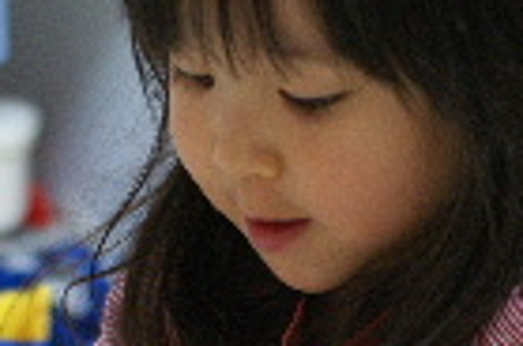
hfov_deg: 7.6
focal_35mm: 270
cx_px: 137
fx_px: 3914
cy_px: 481
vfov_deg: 5.0
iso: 400
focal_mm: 50
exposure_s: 1/80
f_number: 2
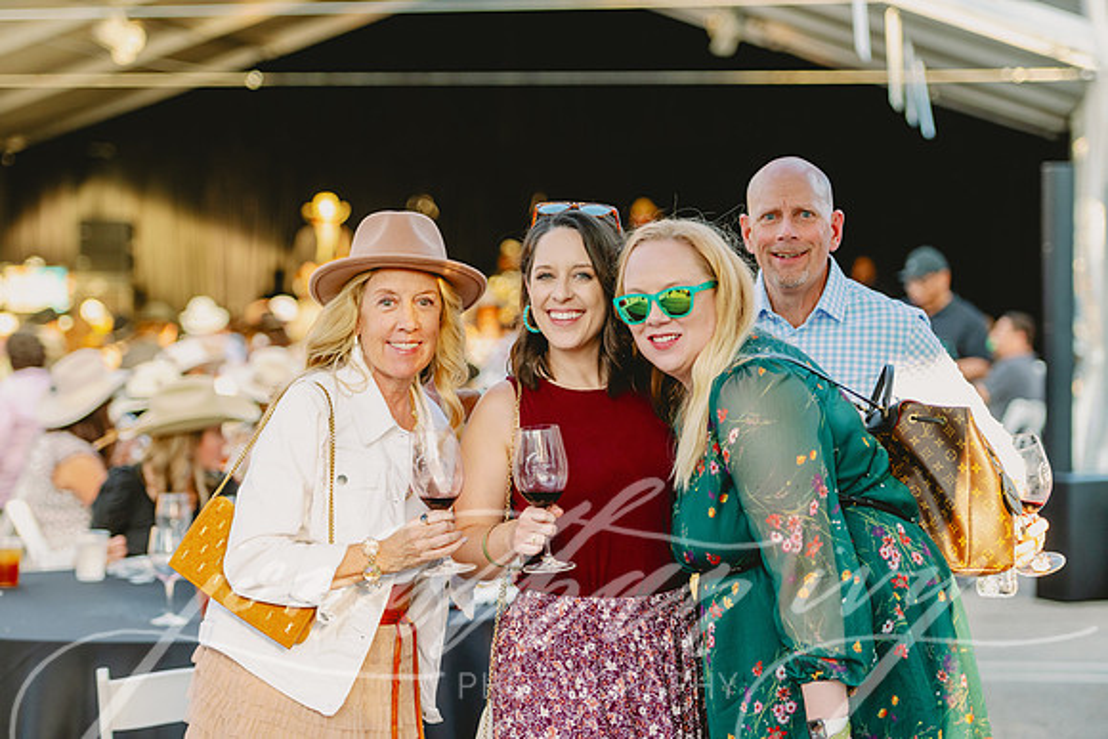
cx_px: 554
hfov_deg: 21.5
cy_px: 370
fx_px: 2924
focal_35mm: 95
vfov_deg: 14.4
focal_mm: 95
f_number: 2.8
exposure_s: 1/640
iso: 1000
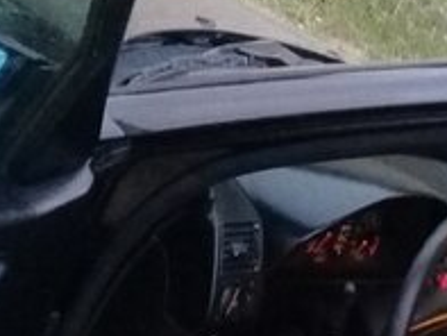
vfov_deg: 13.5
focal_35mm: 104
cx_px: 368
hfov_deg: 18.7
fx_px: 1344
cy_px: 492
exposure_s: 1/17
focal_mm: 3.3
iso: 640
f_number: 2.2
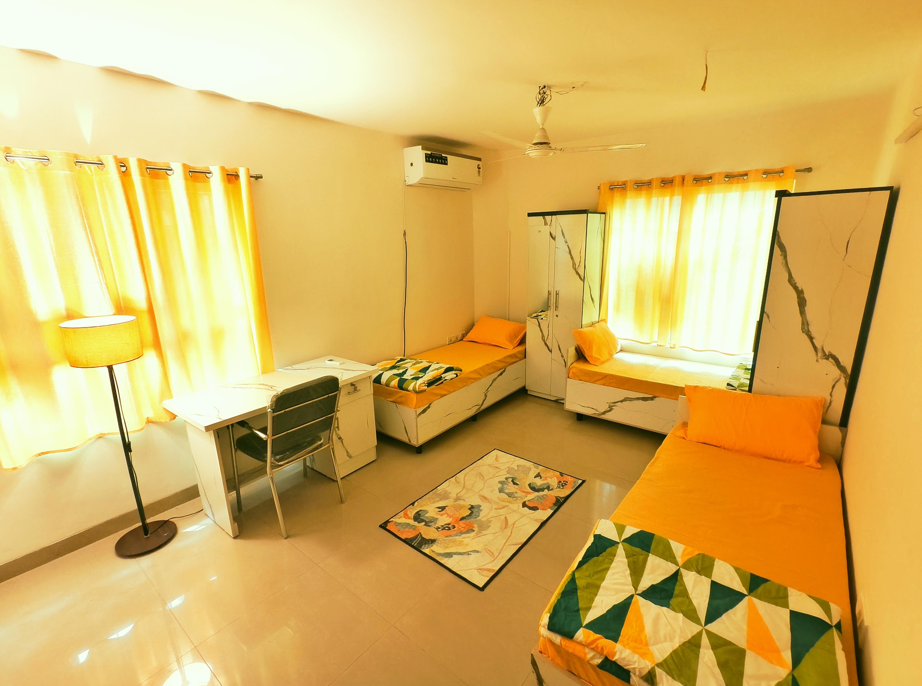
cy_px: 343
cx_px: 461
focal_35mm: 15
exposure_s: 1/33.1
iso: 1887
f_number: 2
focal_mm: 2.32
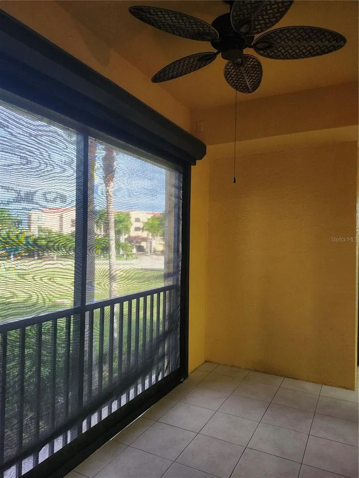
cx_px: 180
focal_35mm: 23
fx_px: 318
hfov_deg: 58.9
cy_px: 239
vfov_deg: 73.9
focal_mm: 5.54
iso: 1000
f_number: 1.8
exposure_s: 1/120
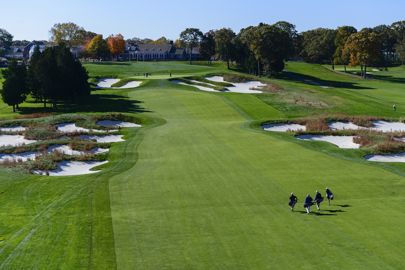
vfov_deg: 24.2
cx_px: 202
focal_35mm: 56
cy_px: 135
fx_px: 630
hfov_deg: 35.6
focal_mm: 56
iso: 250
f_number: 5.6
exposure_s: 1/1250
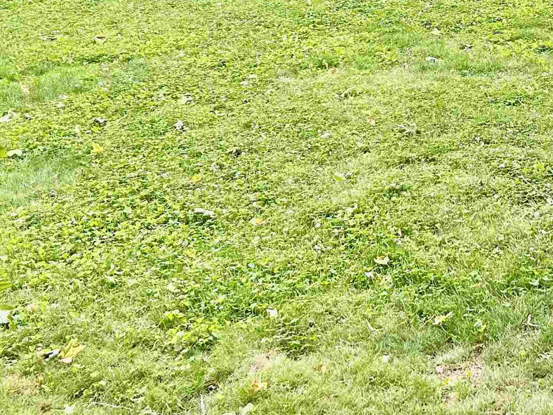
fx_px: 1086
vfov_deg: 21.2
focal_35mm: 68
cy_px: 48
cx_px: 496
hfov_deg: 27.5
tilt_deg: -16.3
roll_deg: +0.8
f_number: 1.5
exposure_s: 1/588
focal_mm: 5.7
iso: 50
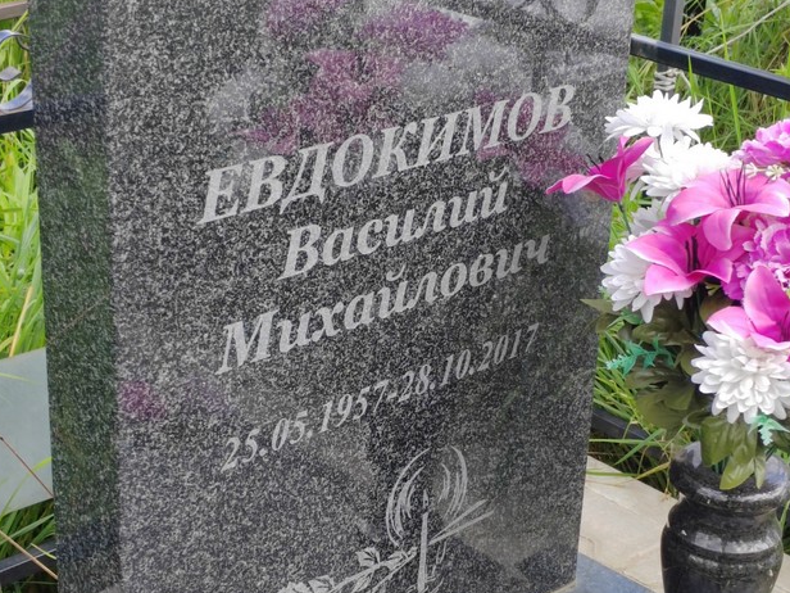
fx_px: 1689
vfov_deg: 19.9
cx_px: 453
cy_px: 356
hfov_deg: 26.3
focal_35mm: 74
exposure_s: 1/310
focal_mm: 5.52
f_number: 1.9
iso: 100
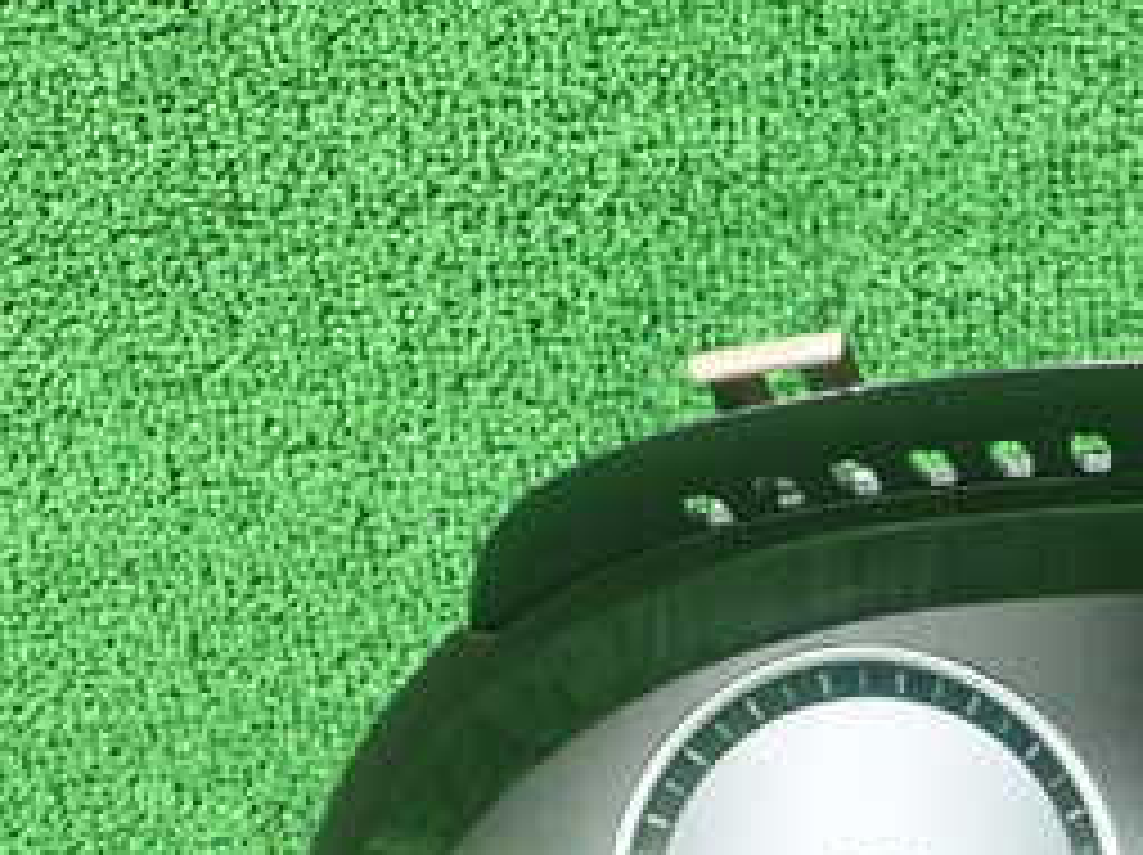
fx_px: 2342
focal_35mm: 71
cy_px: 878
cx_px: 1130
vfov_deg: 20.0
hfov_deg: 26.1
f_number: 2.3
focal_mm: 5.5
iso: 800
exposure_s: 1/100
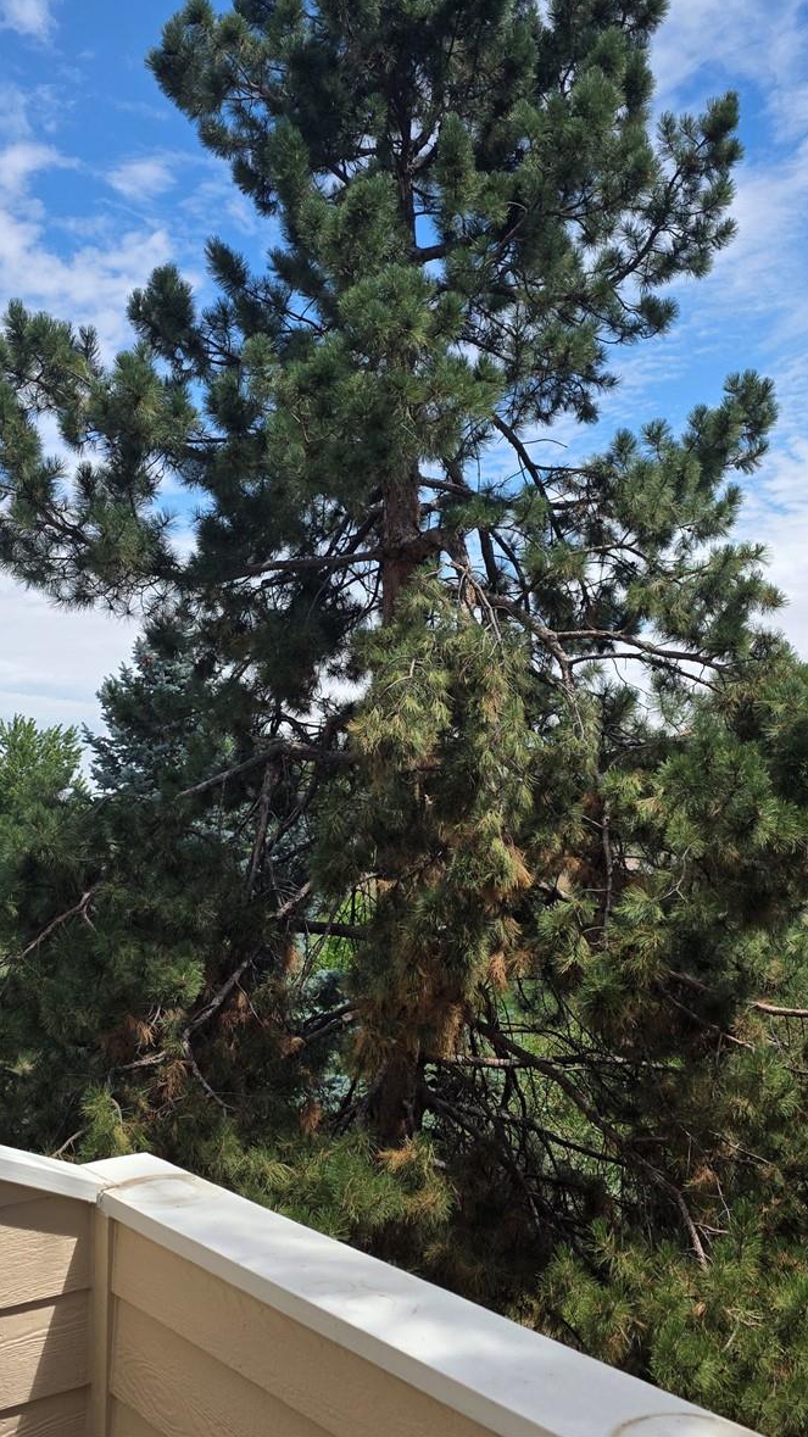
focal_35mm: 34
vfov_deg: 58.0
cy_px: 707
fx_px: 1295
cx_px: 427
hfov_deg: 34.6
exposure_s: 1/4237
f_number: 1.7
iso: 80
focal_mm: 6.3
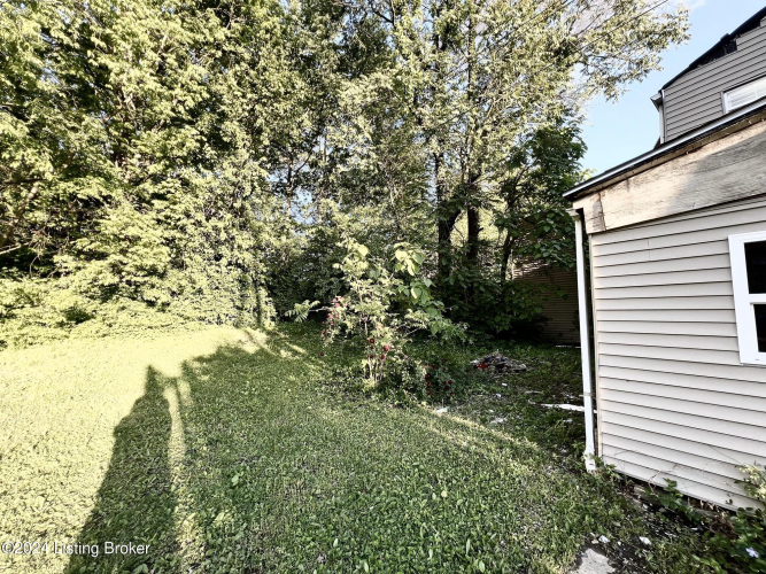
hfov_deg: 106.2
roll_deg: +0.9
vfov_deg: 89.9
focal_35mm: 13
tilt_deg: +3.0
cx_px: 383
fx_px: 288
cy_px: 287
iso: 32
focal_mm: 1.57
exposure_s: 1/99
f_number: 1.8
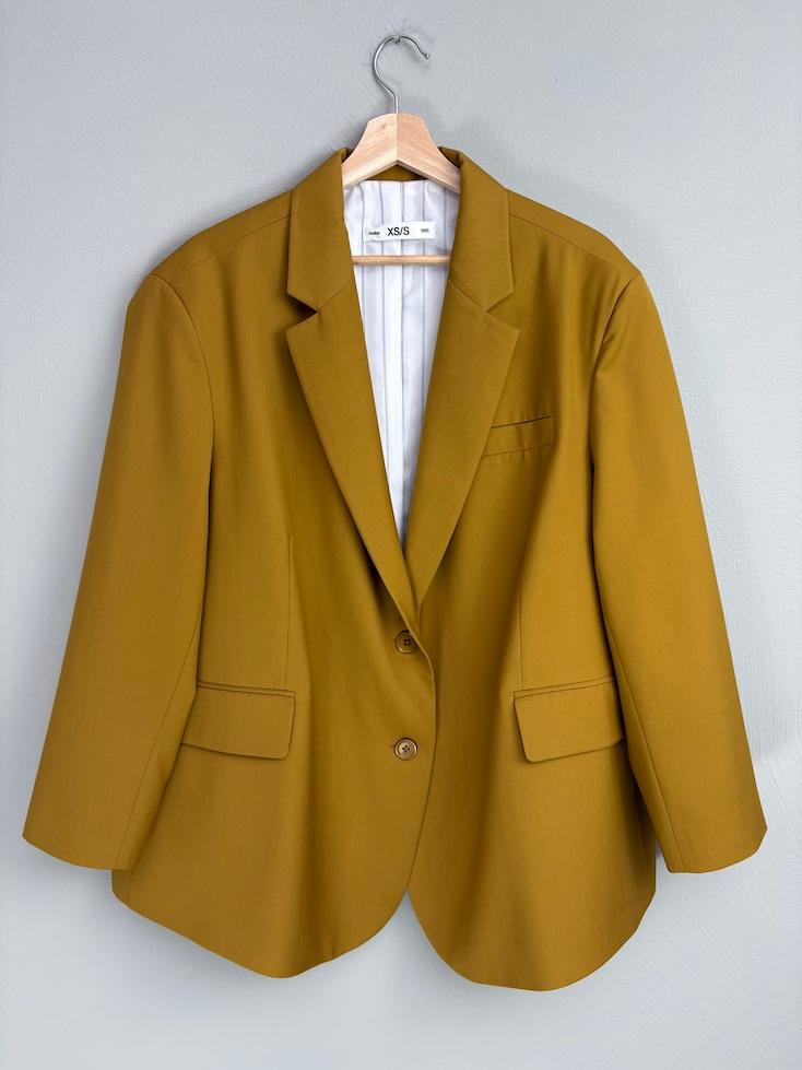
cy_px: 535
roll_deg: -0.3
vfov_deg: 67.3
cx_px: 401
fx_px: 803
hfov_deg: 53.1
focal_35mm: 26
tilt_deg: -6.6
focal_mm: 5.96
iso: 80
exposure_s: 1/100
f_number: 1.6
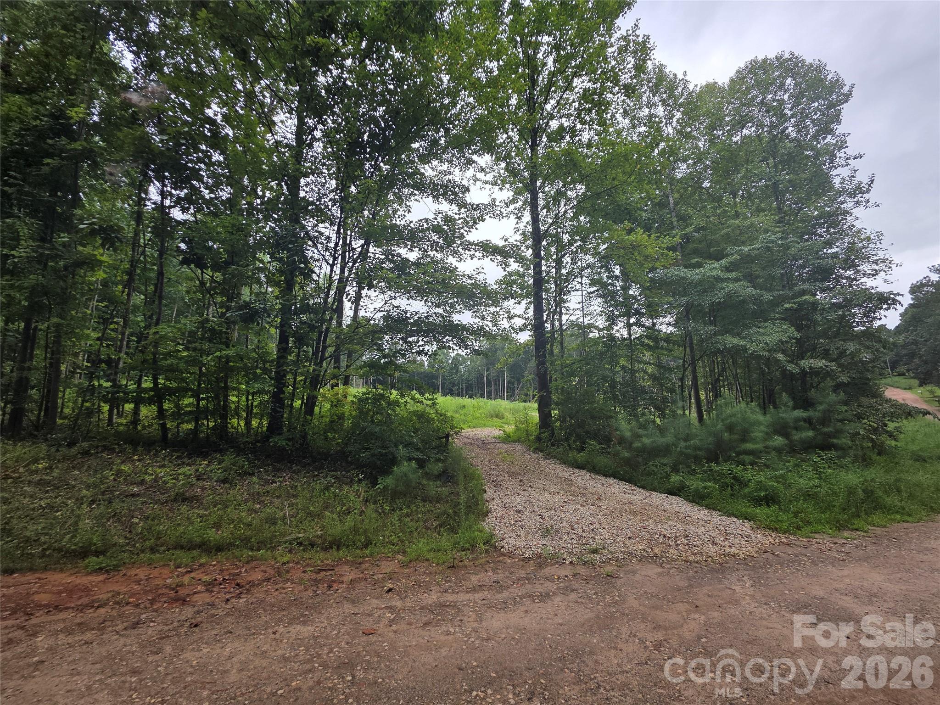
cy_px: 352
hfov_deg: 106.2
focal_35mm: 13
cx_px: 470
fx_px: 353
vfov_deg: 89.9
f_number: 1.9
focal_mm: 2.2
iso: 40
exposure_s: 1/129
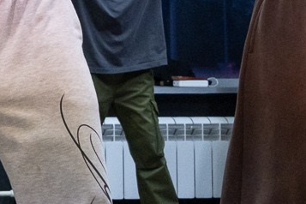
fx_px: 1181
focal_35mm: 139
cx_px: -154
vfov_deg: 9.8
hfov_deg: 13.8
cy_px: -17
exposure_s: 1/250
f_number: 2.8
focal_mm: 16
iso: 2000
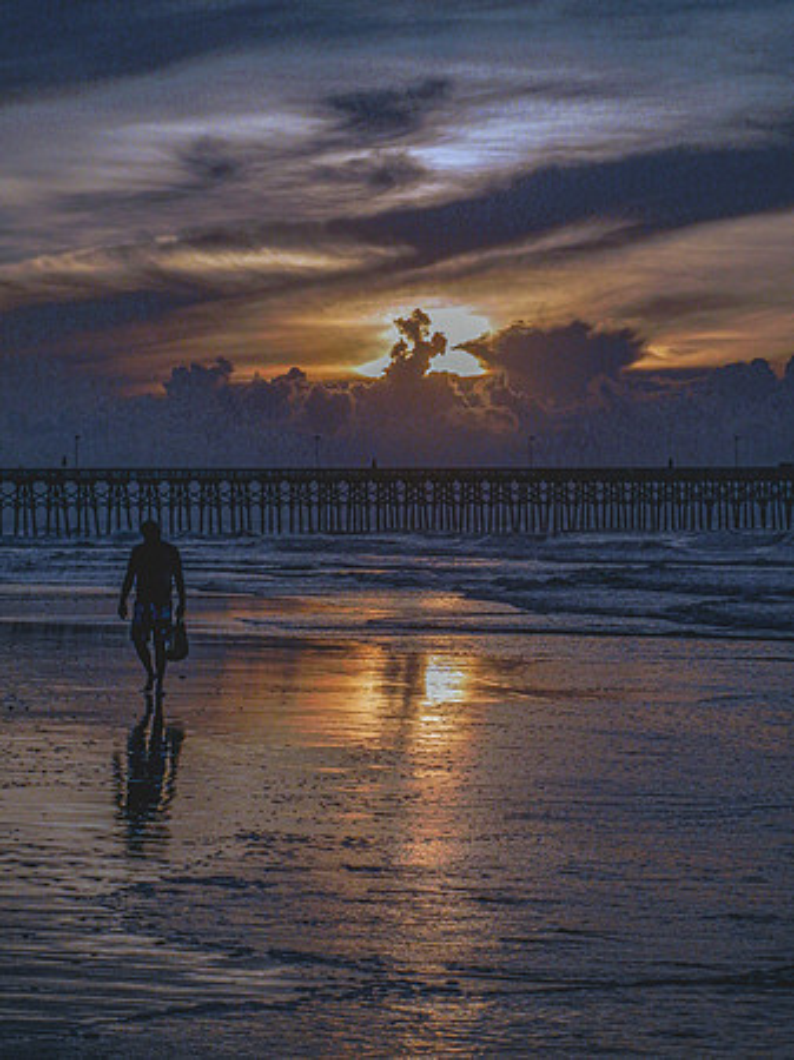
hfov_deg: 12.8
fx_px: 3551
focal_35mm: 116
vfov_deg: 17.0
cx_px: 397
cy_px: 530
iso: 160
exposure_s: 1/648
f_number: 9.2
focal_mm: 20.9
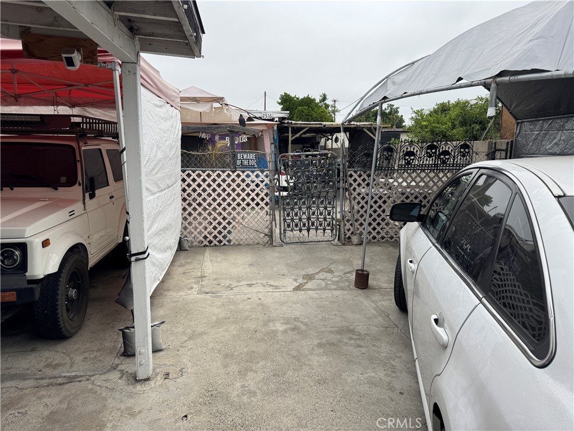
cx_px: 287
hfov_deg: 71.6
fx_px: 398
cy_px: 216
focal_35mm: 24
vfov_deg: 56.8
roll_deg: -0.1
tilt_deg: -9.3
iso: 80
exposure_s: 1/1059
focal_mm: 6.76
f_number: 1.78
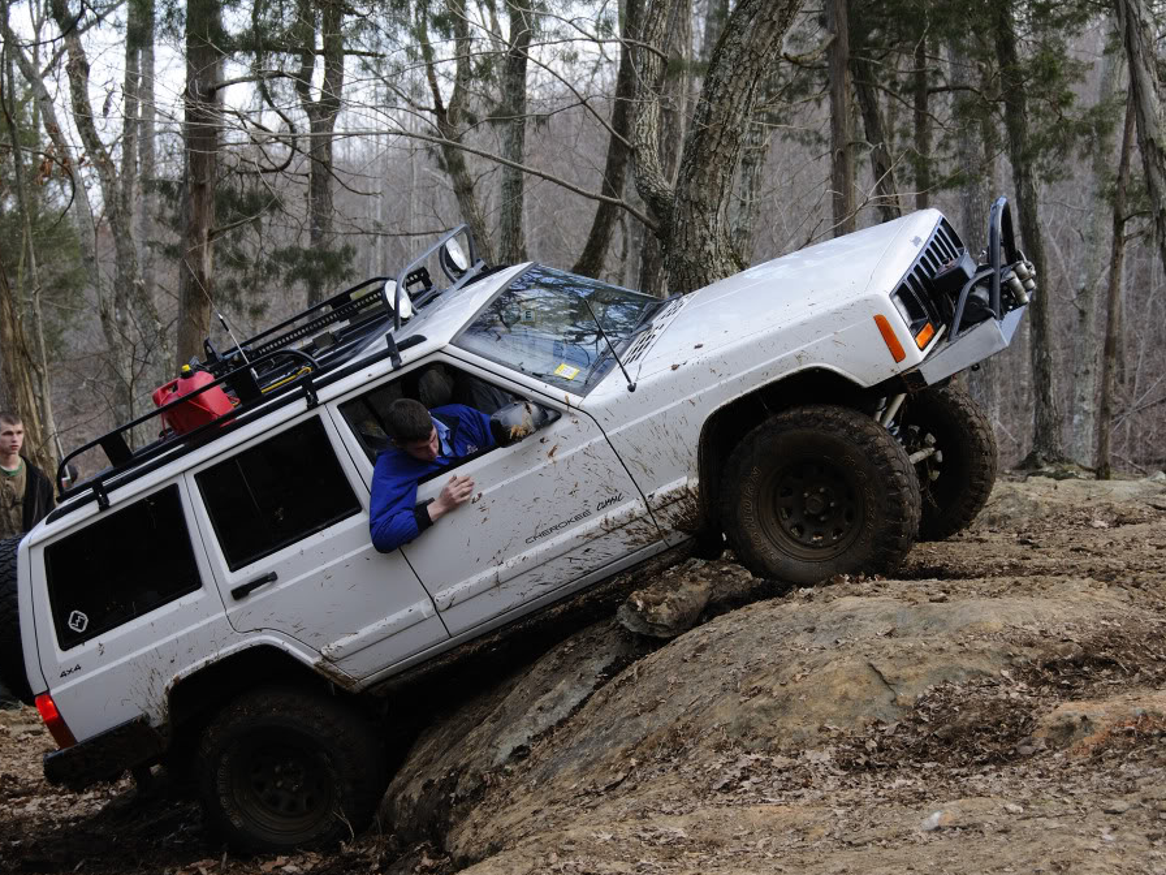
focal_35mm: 91
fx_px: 3050
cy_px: 440
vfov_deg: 16.3
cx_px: 616
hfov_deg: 21.6
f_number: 5.6
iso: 200
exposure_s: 1/60
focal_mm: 55
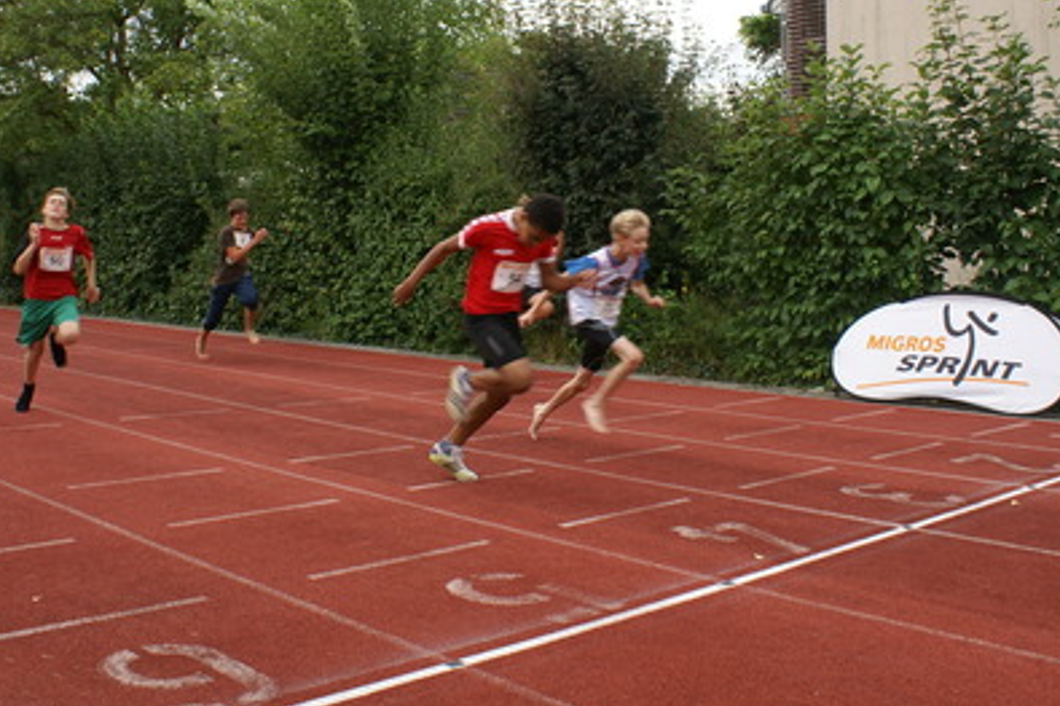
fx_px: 1207
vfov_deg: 32.3
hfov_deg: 47.4
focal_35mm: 41
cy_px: 236
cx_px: 515
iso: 100
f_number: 5.6
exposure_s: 1/250
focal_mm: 20
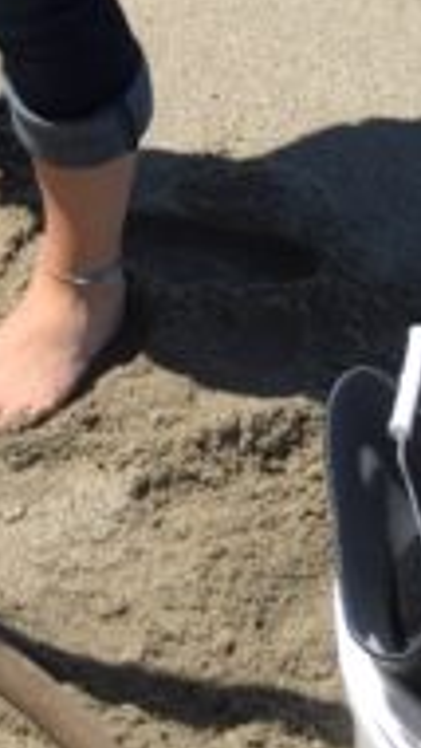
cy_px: -252
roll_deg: -2.5
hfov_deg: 13.7
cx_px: 114
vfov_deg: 21.6
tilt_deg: -33.6
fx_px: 1745
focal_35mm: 88
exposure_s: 1/1721
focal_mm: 4.15
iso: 32
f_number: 2.2
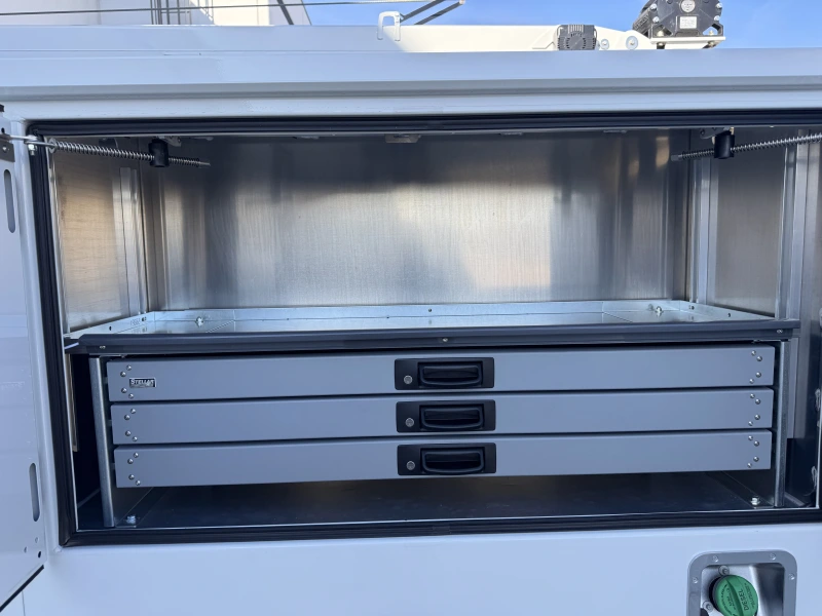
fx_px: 570
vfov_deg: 56.8
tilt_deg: -7.8
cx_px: 411
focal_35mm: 24
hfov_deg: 71.6
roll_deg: +0.9
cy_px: 308
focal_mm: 6.76
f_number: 1.78
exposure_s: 1/966
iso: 80
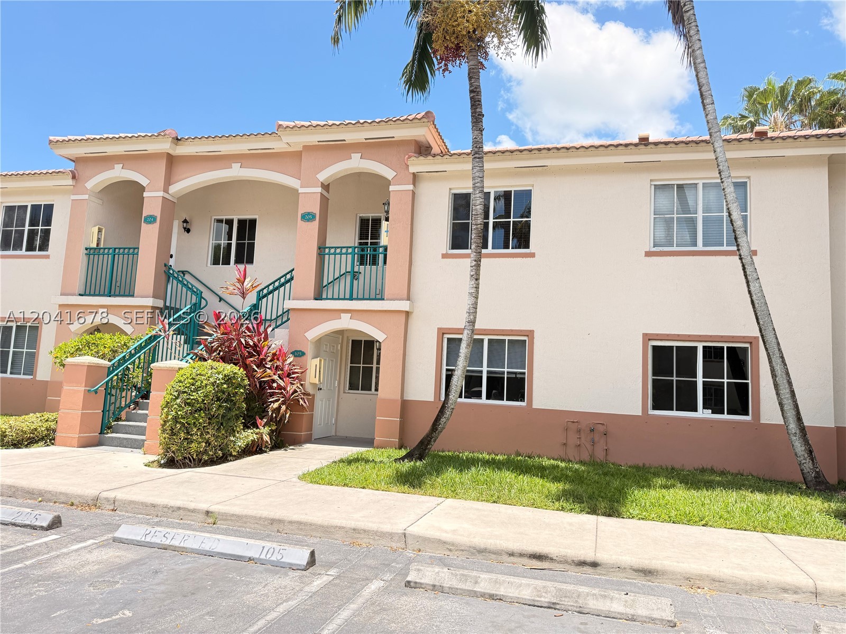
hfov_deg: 71.6
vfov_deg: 56.8
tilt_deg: +7.5
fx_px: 587
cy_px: 317
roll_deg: -0.5
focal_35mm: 24
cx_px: 423
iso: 100
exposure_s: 1/1618
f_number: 1.78
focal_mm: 6.76
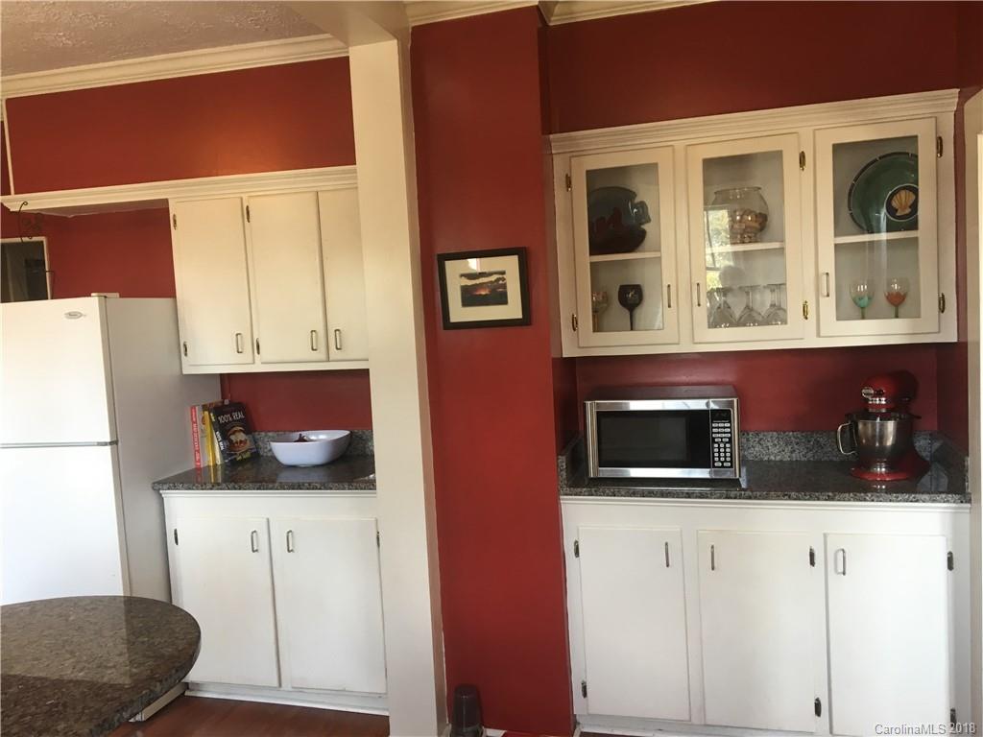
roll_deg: +2.7
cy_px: 368
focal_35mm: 29
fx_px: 824
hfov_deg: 61.7
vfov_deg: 48.2
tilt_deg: -3.9
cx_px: 492
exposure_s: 1/30
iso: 64
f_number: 2.2
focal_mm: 4.15
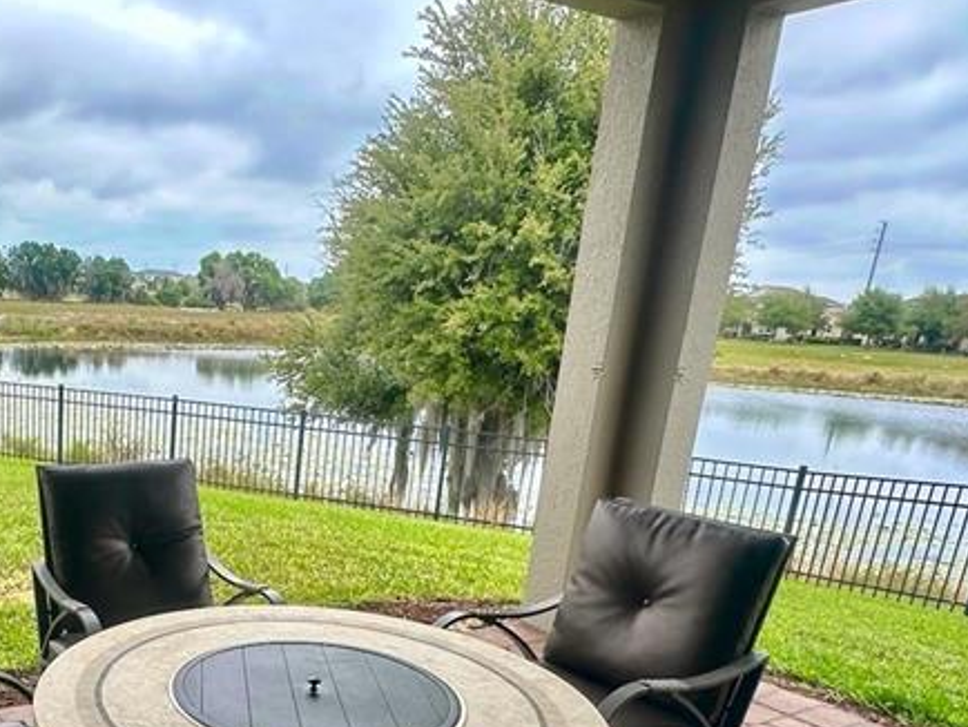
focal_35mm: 33
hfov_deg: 51.9
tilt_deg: -17.1
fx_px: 923
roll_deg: -2.6
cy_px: 580
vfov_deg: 41.2
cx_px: 199
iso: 40
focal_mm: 2.22
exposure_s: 1/506
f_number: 2.2
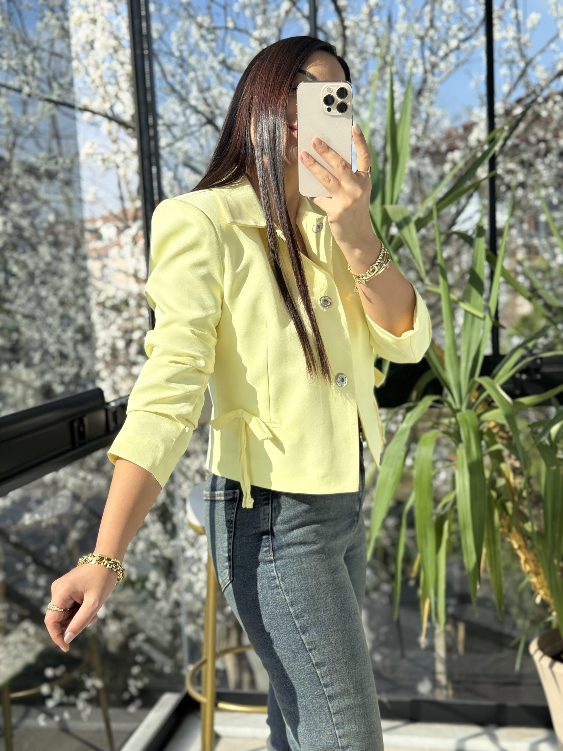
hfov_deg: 30.3
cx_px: 282
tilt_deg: -21.6
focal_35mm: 48
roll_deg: +4.5
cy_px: 376
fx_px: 1041
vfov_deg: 39.7
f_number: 1.78
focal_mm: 6.76
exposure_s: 1/2208
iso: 80
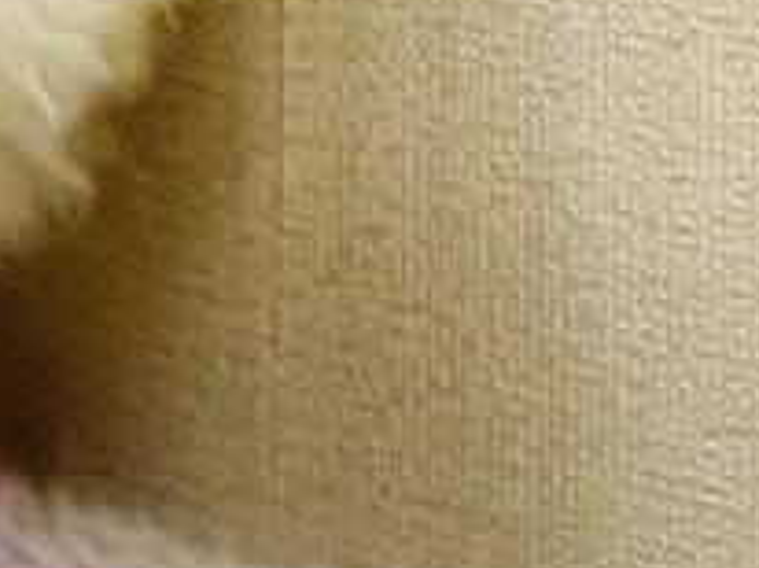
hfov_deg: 6.4
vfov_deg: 4.8
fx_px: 6636
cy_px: -461
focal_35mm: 303
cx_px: -748
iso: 100
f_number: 2
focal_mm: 6
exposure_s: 1/99
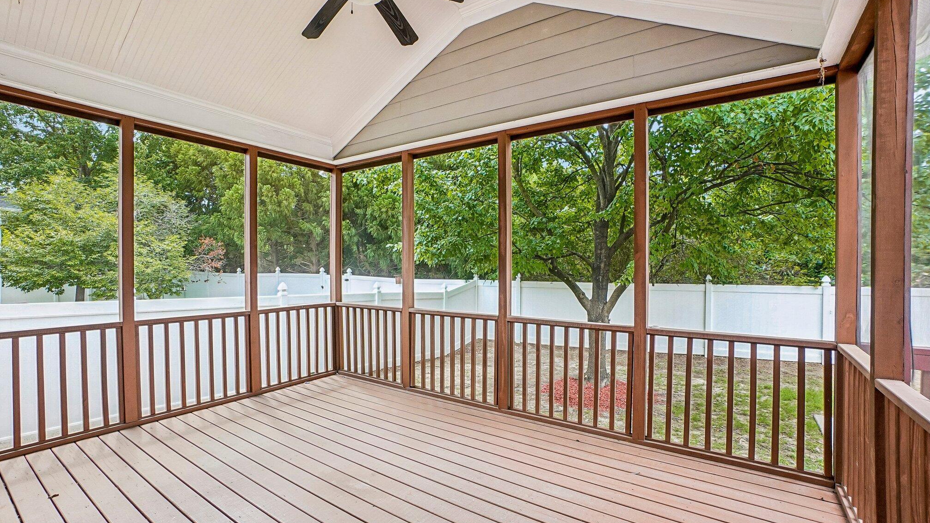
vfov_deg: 67.1
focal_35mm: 16
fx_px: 395
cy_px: 265
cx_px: 458
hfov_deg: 99.4
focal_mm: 10
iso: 400
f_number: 8
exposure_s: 1/50
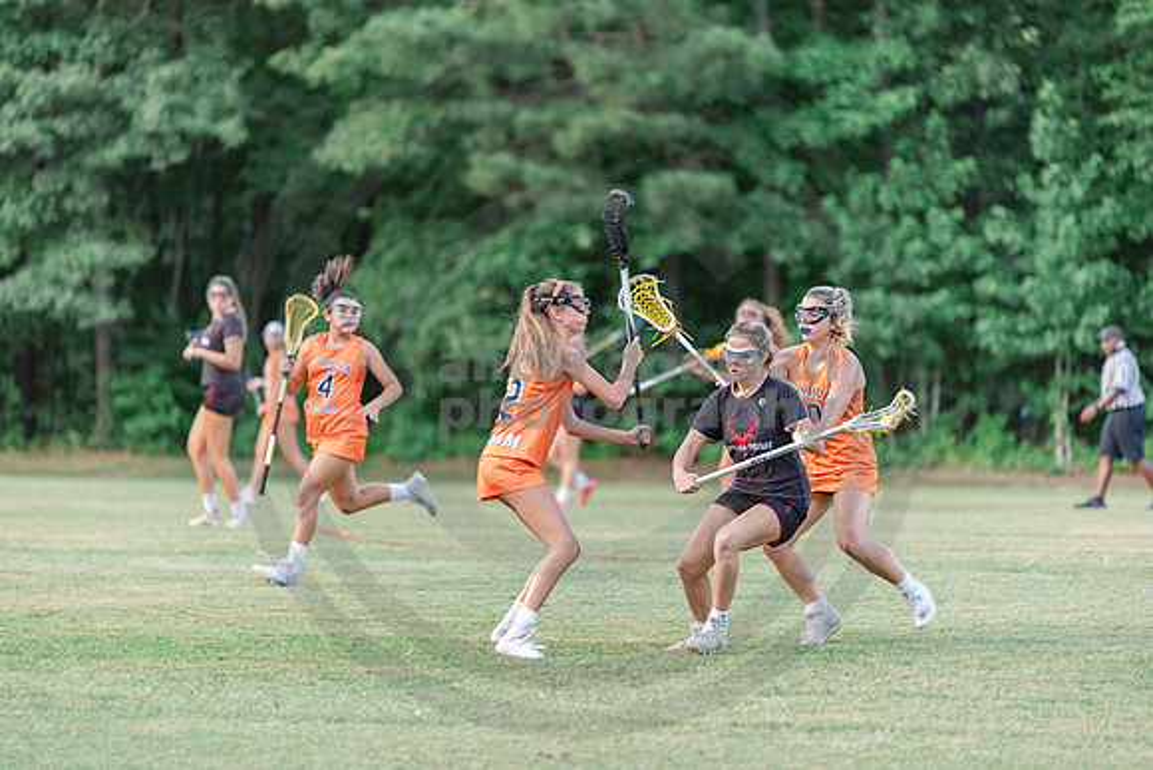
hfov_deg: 10.3
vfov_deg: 6.9
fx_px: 6407
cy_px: 385
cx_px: 576
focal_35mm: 200
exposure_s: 1/250
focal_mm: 200
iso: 250
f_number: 2.8
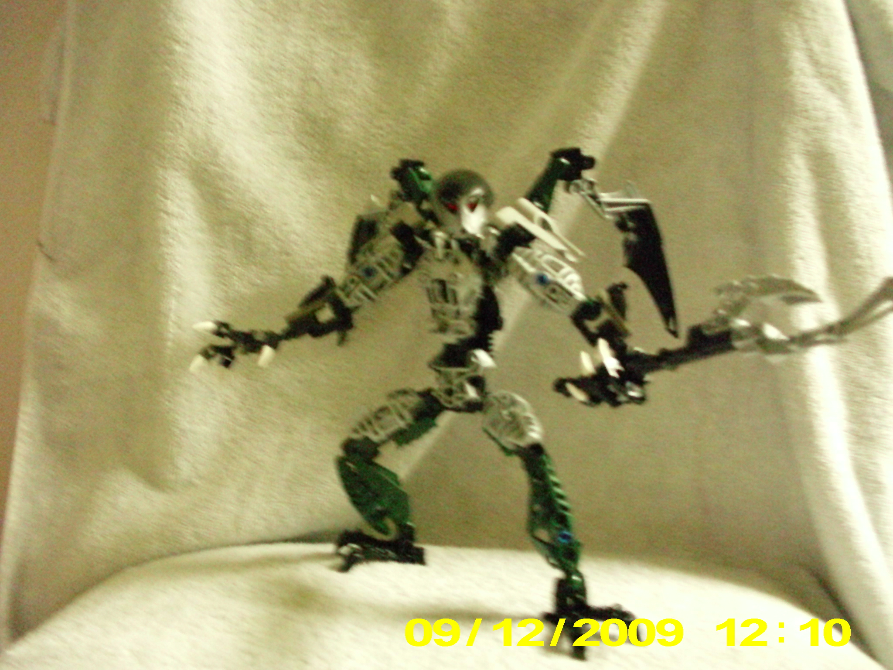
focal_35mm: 38
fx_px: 980
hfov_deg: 49.0
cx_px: 446
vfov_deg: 37.7
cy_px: 335
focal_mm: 6.3
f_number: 3.1
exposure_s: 1/8
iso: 1600
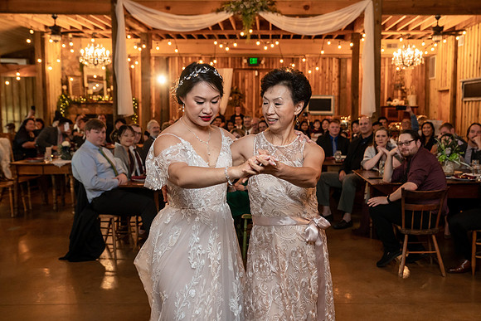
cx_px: 268
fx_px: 500
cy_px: 158
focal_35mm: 37
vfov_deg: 35.6
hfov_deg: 51.2
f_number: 4
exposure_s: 1/100
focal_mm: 33
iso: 2000
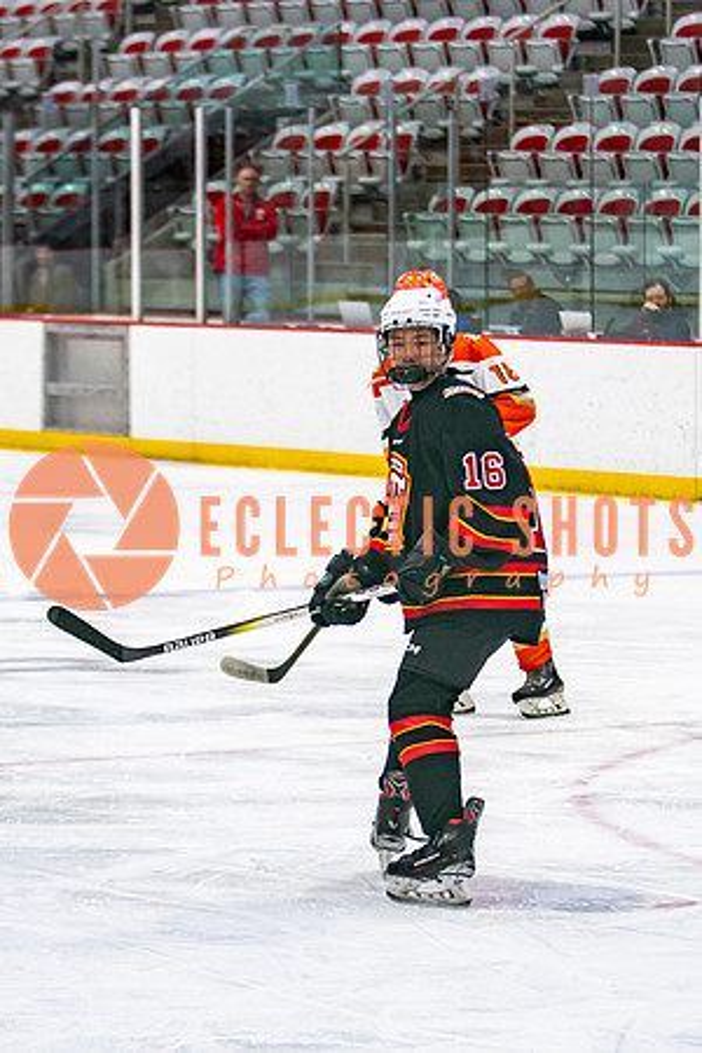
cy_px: 587
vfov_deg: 11.8
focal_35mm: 175
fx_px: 5105
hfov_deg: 7.9
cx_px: 405
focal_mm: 85
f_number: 2.8
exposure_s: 1/640
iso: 640
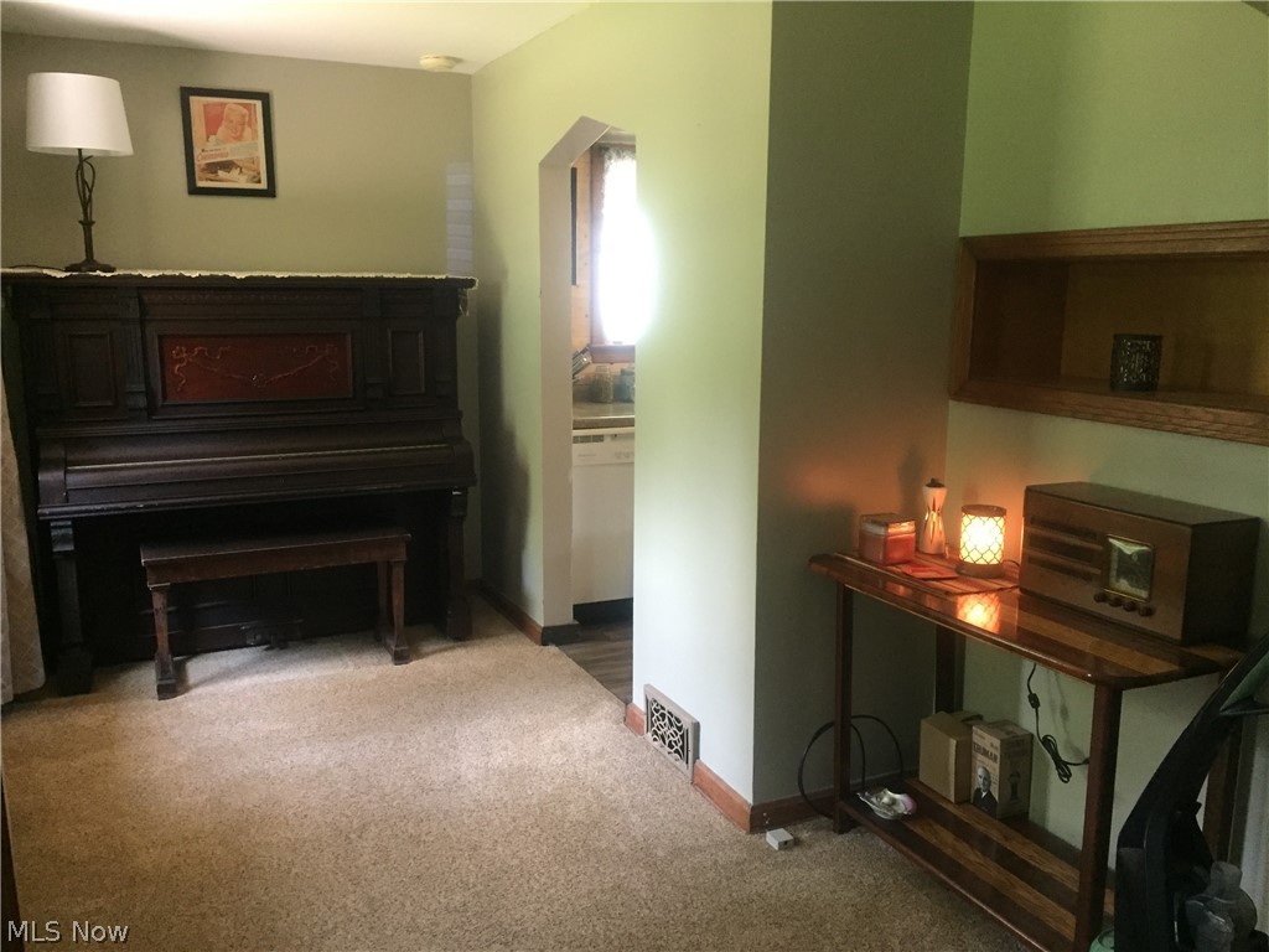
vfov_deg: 48.2
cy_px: 476
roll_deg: -0.9
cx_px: 634
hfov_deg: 61.7
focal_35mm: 29
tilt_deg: -9.2
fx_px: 1063
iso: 250
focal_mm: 4.15
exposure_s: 1/30
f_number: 2.2
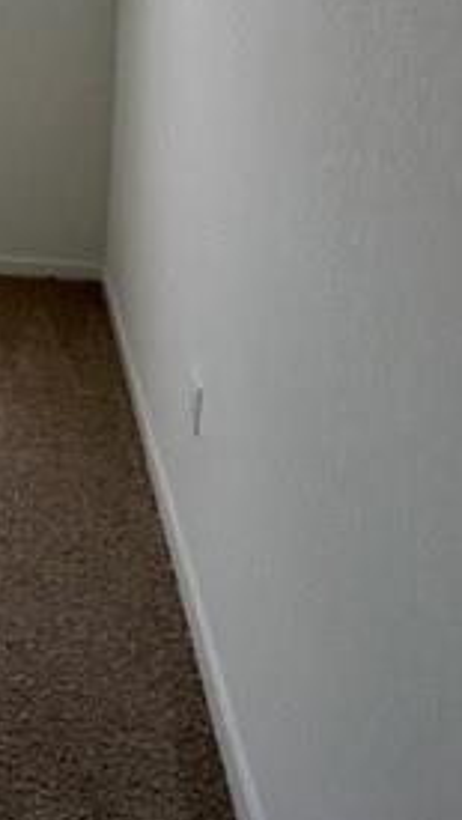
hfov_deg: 29.9
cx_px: -107
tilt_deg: -8.0
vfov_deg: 52.1
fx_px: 718
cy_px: 78
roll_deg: -0.6
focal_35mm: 33
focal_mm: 1.57
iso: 40
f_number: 1.8
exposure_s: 1/122
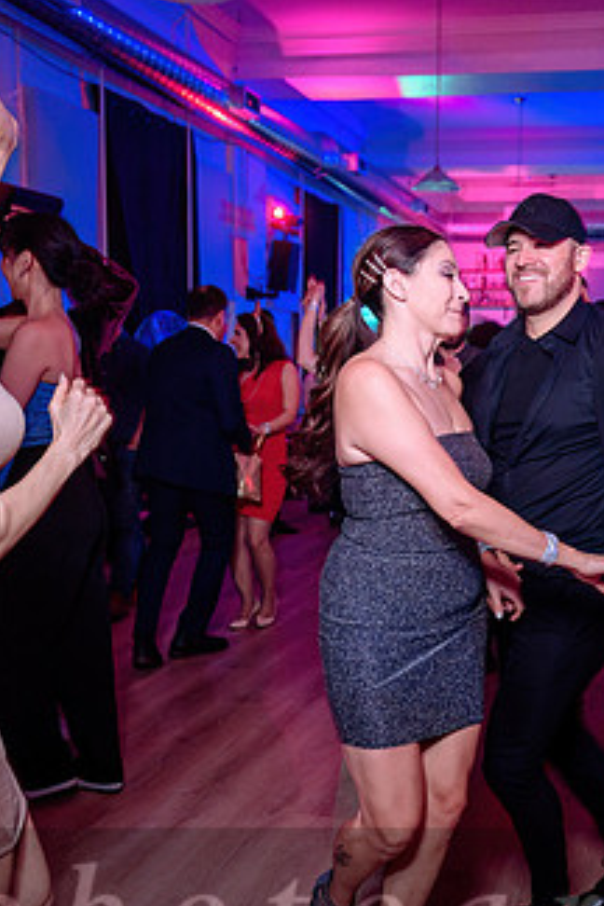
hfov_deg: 30.7
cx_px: 447
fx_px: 1082
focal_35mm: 43
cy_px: 538
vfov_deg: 45.2
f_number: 3.5
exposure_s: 1/50
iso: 800
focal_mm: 24
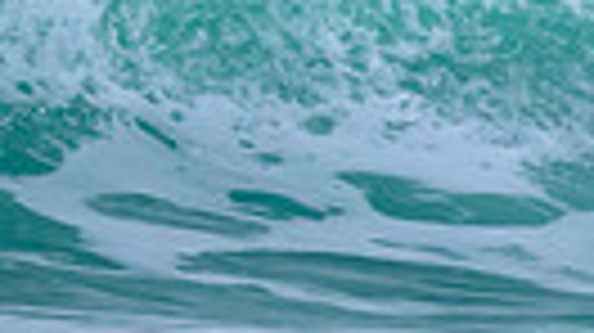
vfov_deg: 0.4
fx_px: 44255
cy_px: -441
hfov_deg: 0.8
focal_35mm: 2812
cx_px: -294
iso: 1800
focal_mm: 500
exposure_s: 1/2000
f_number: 5.6
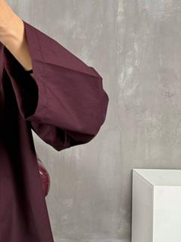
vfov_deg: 27.0
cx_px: -49
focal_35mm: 71
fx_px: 496
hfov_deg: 19.2
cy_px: 53
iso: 200
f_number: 1.78
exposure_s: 1/121
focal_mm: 6.76
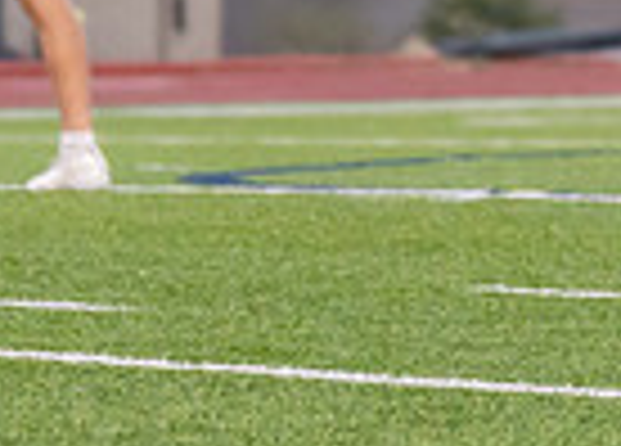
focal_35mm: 703
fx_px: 12417
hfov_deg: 2.9
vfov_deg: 2.0
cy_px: -540
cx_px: 884
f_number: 2.8
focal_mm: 77
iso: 800
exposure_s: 1/1250
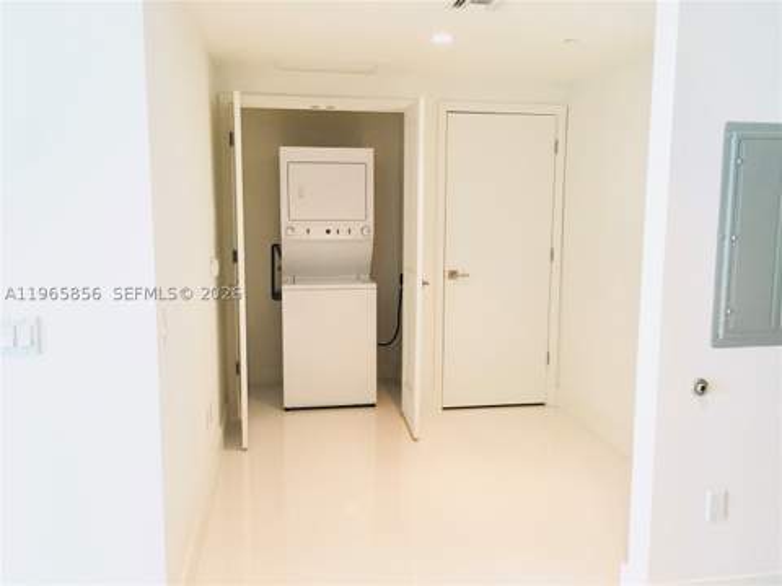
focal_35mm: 29
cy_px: 293
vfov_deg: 48.2
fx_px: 655
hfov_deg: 61.7
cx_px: 391
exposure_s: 1/30
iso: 32
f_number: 2.2
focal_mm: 4.15
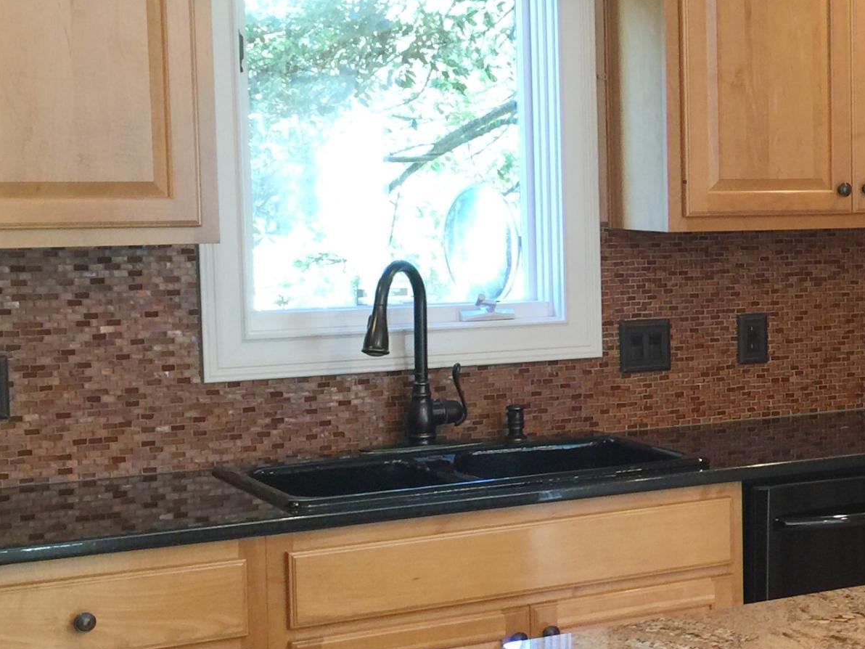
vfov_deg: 20.2
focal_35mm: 73
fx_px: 1824
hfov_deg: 24.4
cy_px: 335
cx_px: 1017
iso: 40
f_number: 2.2
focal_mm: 4.15
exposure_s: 1/15
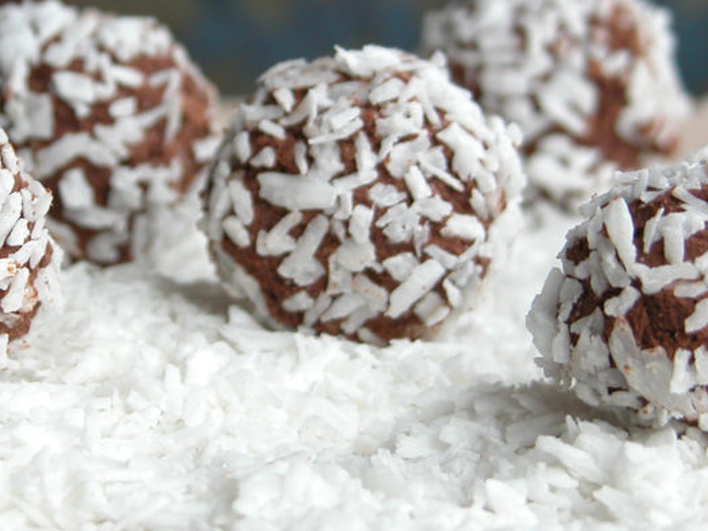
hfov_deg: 10.1
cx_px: 178
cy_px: 166
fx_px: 3989
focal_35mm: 195
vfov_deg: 7.6
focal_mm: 25.4
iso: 100
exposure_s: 1/30
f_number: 3.6
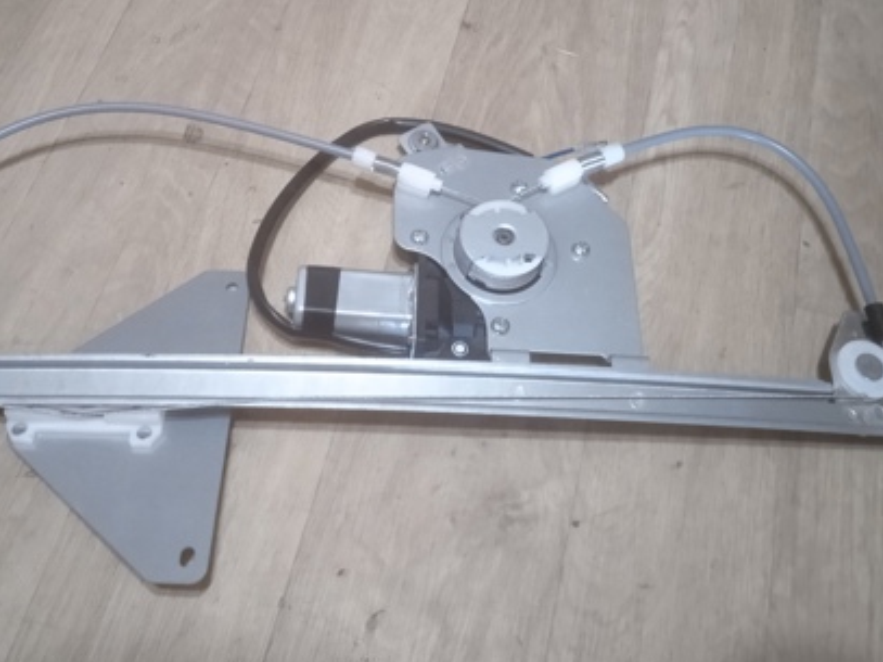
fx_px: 1122
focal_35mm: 44
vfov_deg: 32.6
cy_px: 221
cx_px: 345
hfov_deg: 42.7
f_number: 2.2
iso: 1664
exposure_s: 1/14.3
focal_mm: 3.43
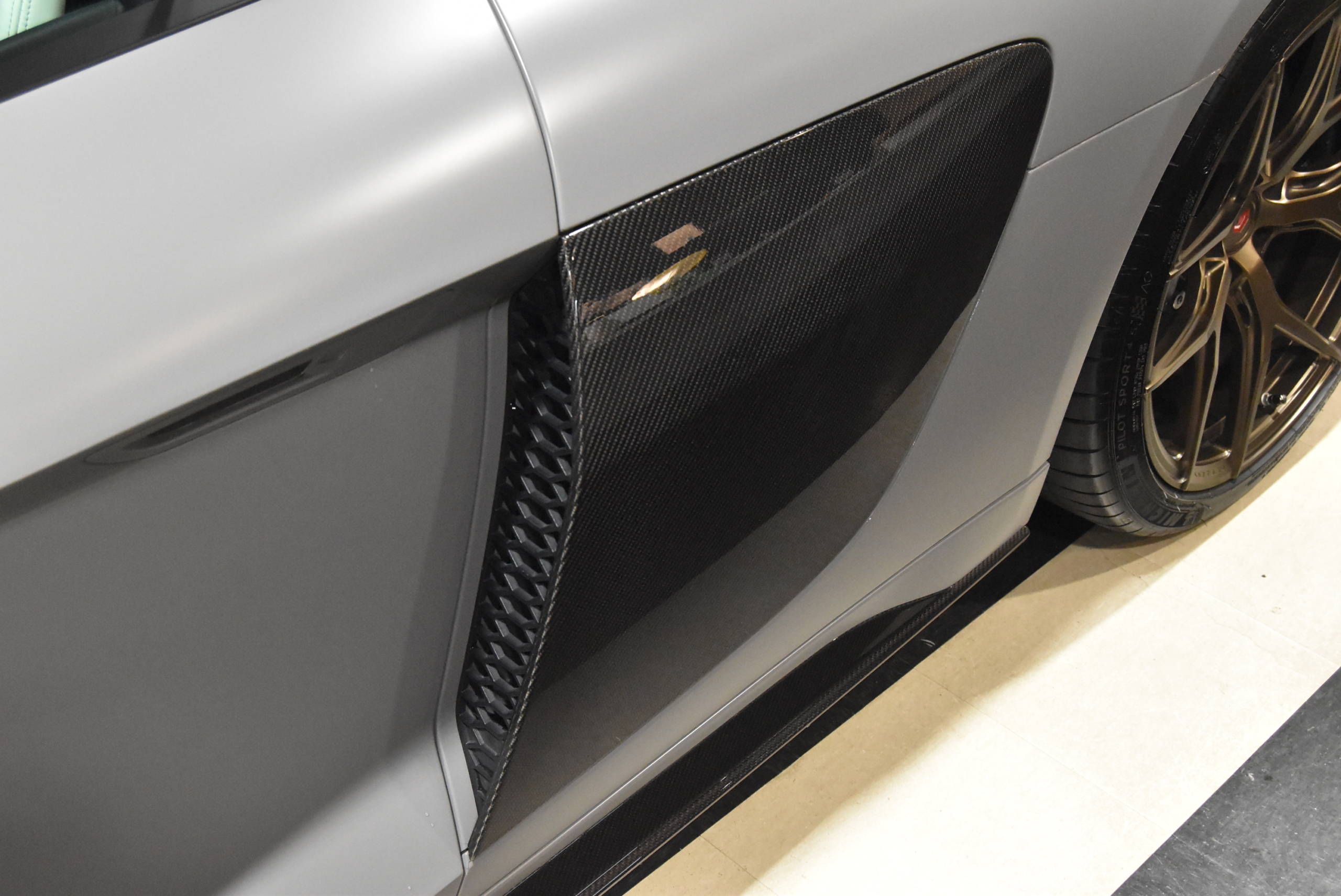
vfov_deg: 28.1
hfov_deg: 41.1
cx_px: 670
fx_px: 1789
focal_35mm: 48
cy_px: 448
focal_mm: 32
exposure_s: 1/50
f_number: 8
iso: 5600
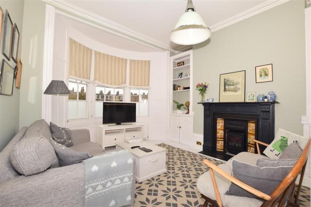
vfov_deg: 77.3
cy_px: 104
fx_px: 130
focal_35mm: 15
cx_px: 156
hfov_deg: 100.4
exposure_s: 1/200
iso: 400
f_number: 9
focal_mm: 10
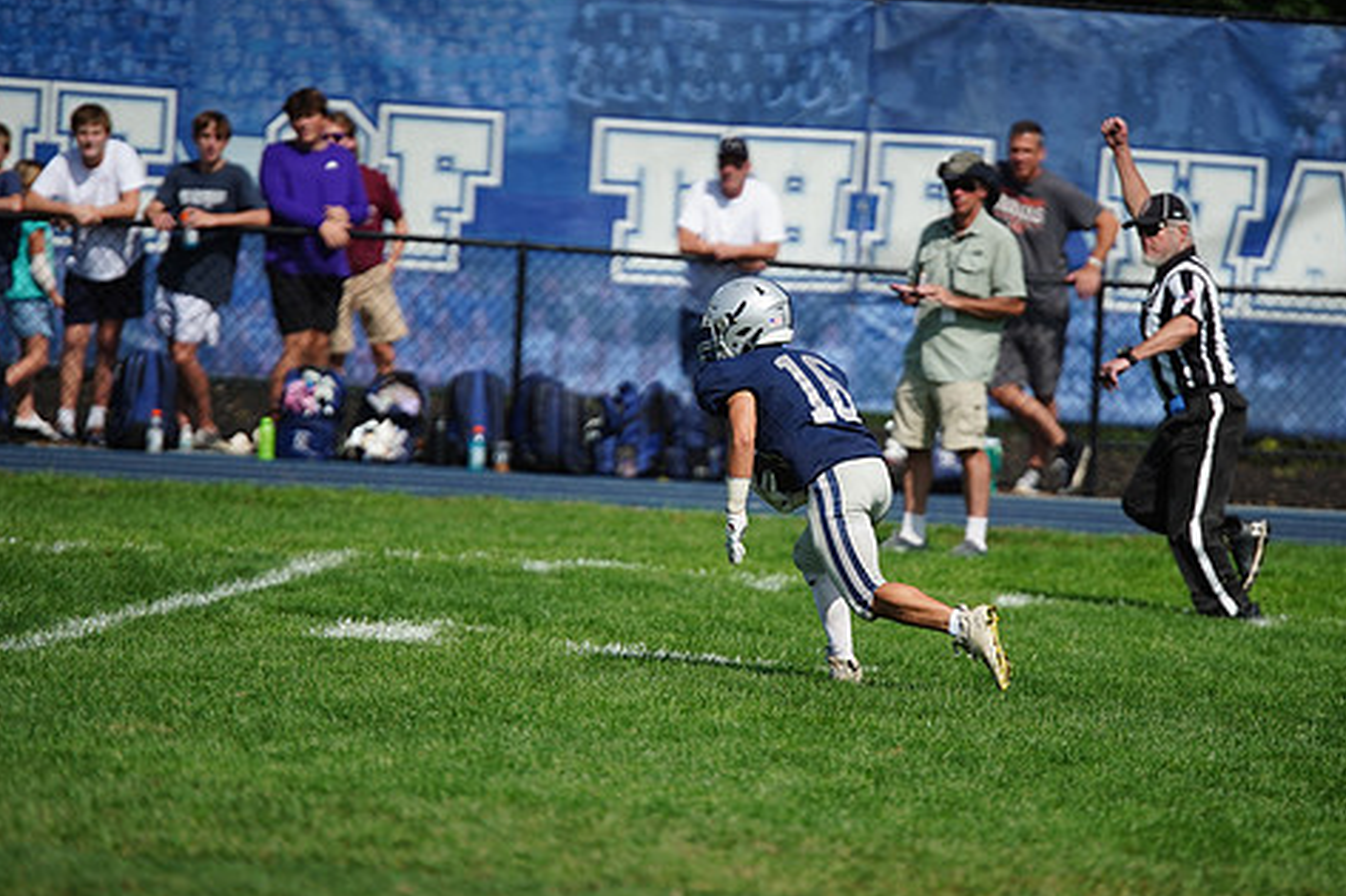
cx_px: 743
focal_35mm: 368
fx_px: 13754
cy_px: 459
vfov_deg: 3.7
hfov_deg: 5.6
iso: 400
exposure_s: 1/6400
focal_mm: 300
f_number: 2.8
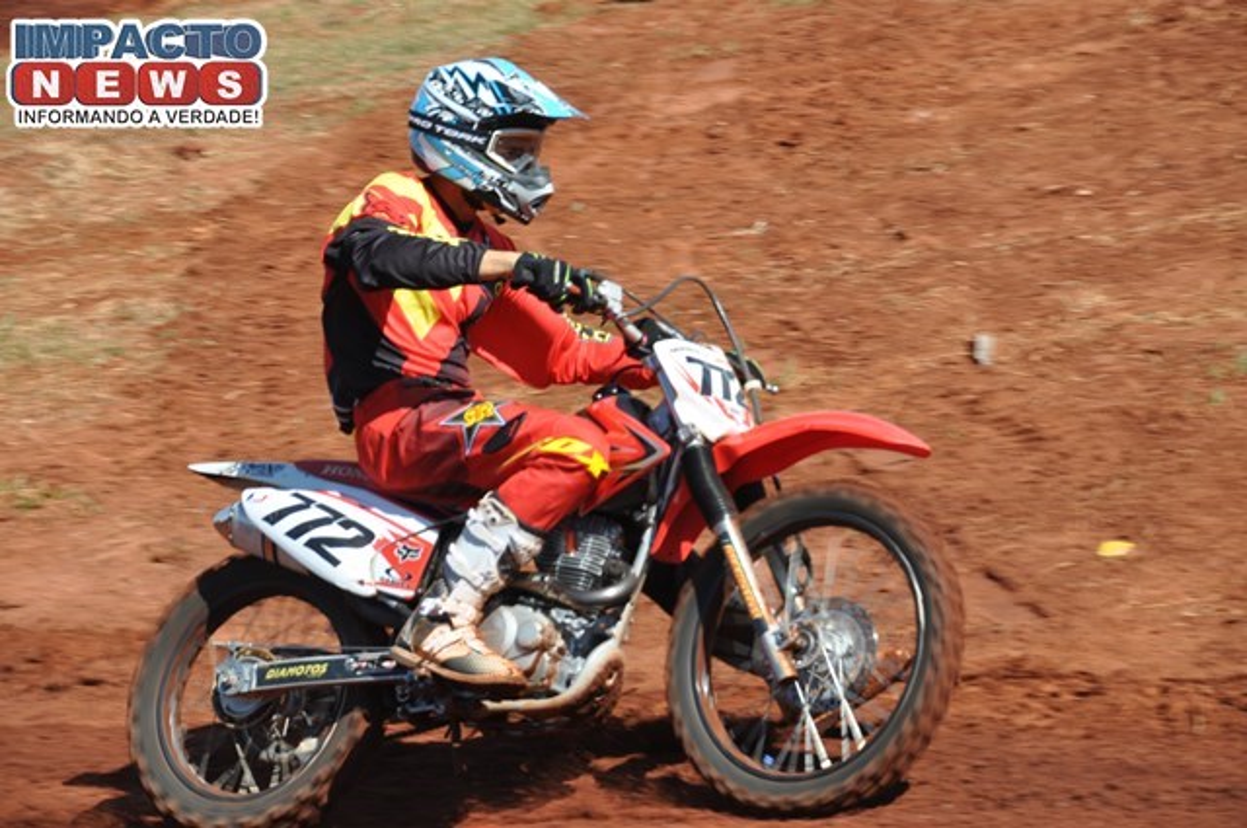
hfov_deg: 13.1
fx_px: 5449
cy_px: 414
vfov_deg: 8.7
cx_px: 624
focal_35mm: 158
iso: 200
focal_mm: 105
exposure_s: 1/320
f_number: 9
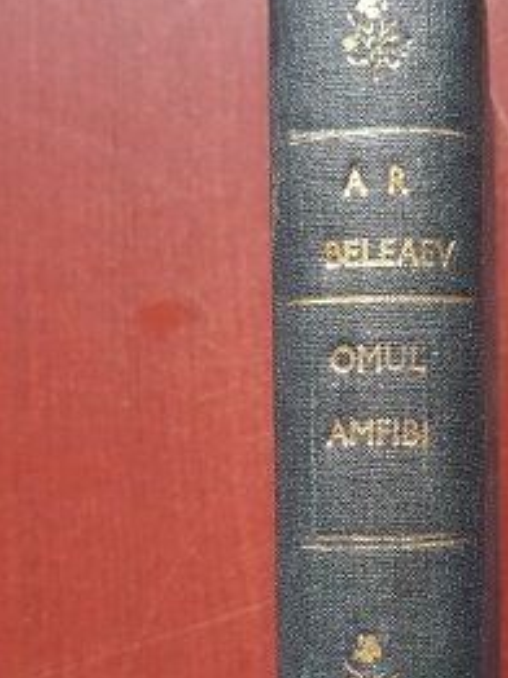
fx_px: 1058
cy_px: 476
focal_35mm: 54
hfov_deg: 26.5
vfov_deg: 35.1
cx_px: 402
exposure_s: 1/10
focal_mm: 4.3
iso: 320
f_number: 1.7
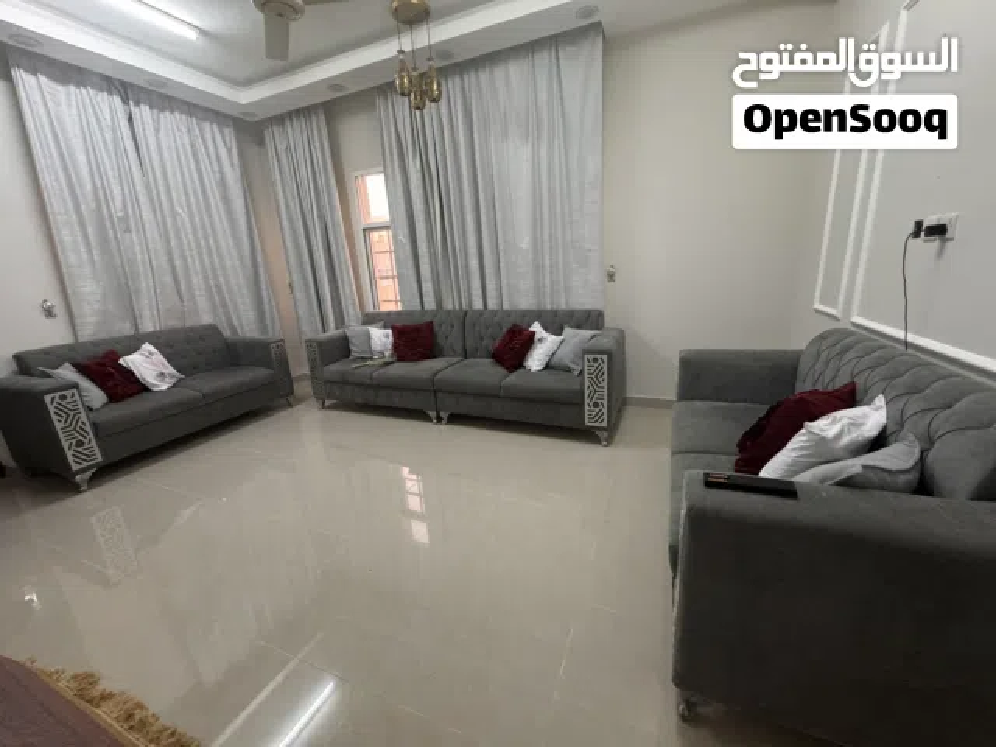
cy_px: 374
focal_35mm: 14
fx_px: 403
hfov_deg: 102.1
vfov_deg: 85.7
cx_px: 498
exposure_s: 1/50
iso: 500
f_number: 2.2
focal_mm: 2.22
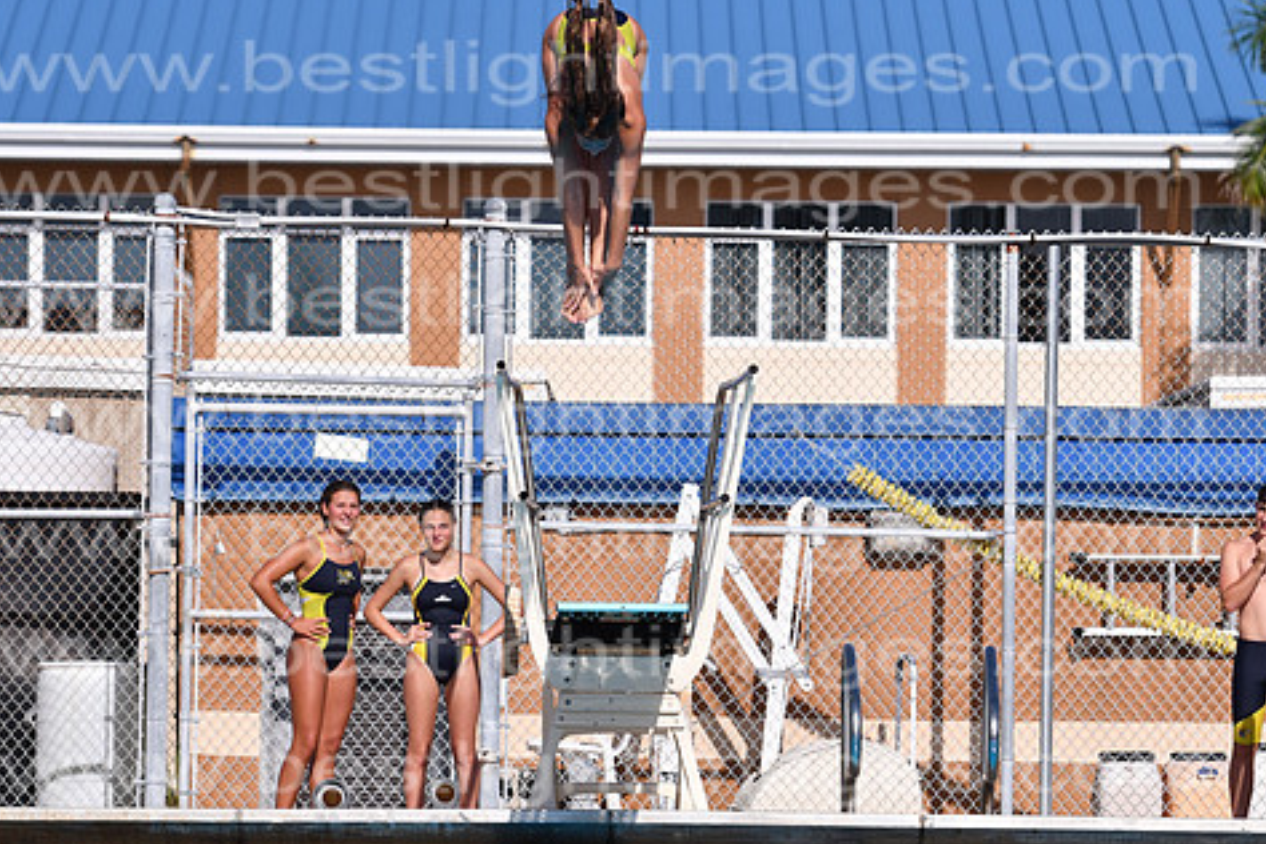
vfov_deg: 6.1
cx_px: 604
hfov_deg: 9.2
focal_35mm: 224
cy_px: 482
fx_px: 7877
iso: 280
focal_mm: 122
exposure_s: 1/8000
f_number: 4.5
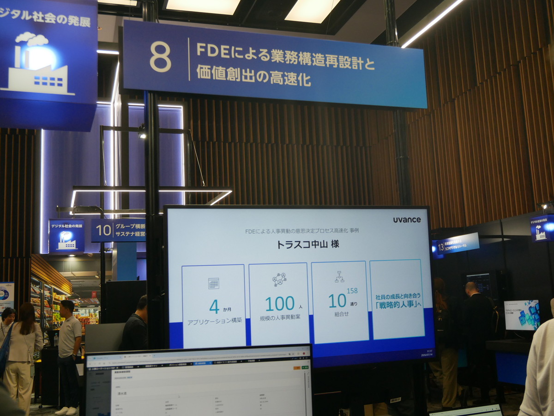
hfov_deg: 46.8
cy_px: 208
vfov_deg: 36.0
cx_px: 277
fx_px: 640
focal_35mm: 40
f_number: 4.4
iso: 500
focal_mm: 20
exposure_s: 1/125
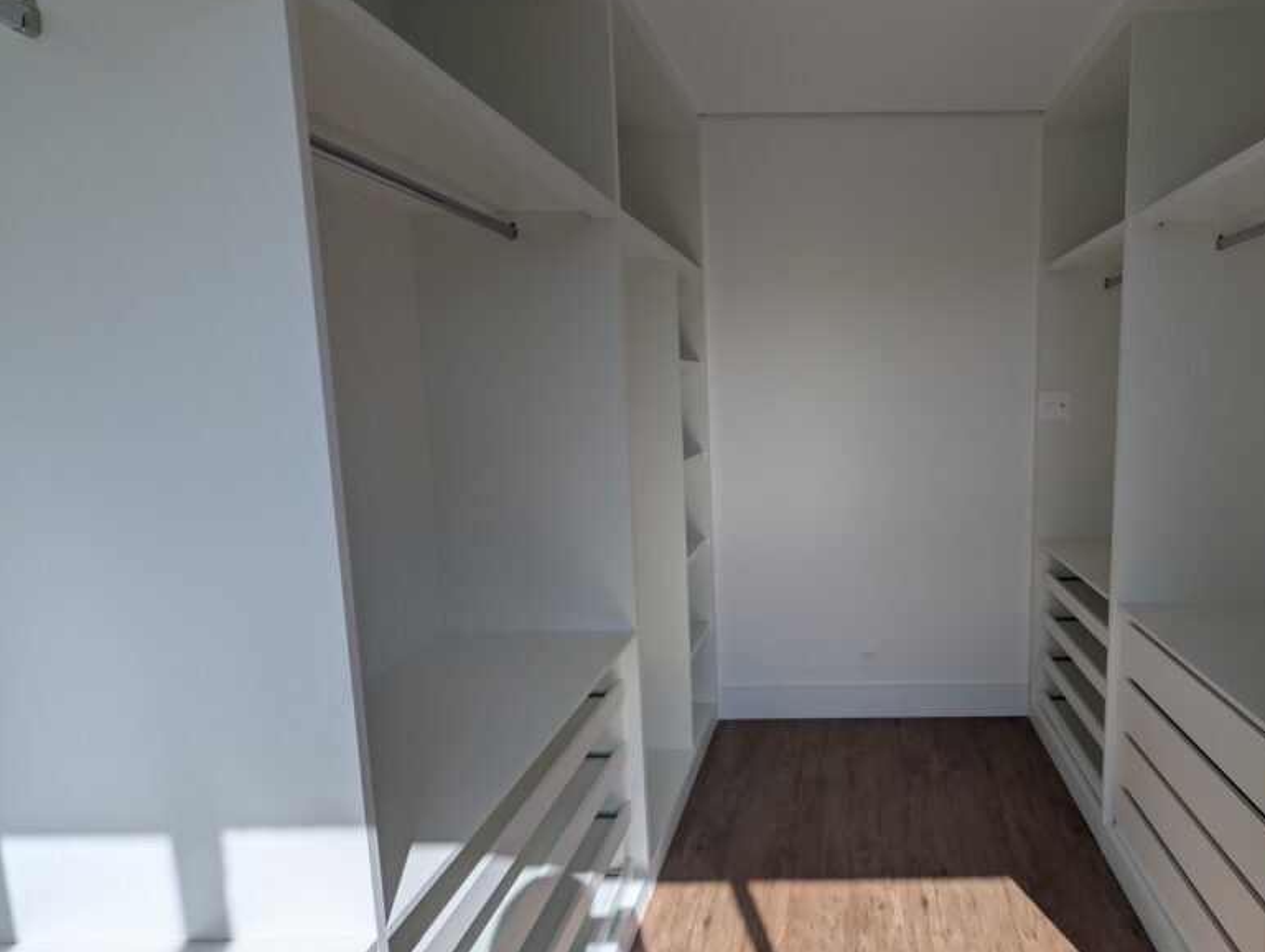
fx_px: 585
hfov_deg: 91.0
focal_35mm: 16
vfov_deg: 78.2
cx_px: 842
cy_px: 457
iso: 52
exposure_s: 1/2882
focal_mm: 2.02
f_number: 1.7
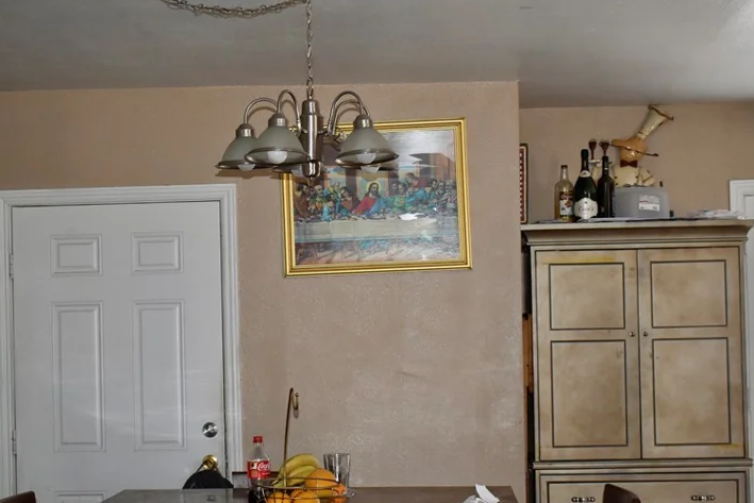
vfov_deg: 20.9
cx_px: 350
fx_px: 1362
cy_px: 281
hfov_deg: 30.9
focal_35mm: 65
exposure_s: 1/60
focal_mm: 30
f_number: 4.2
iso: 800
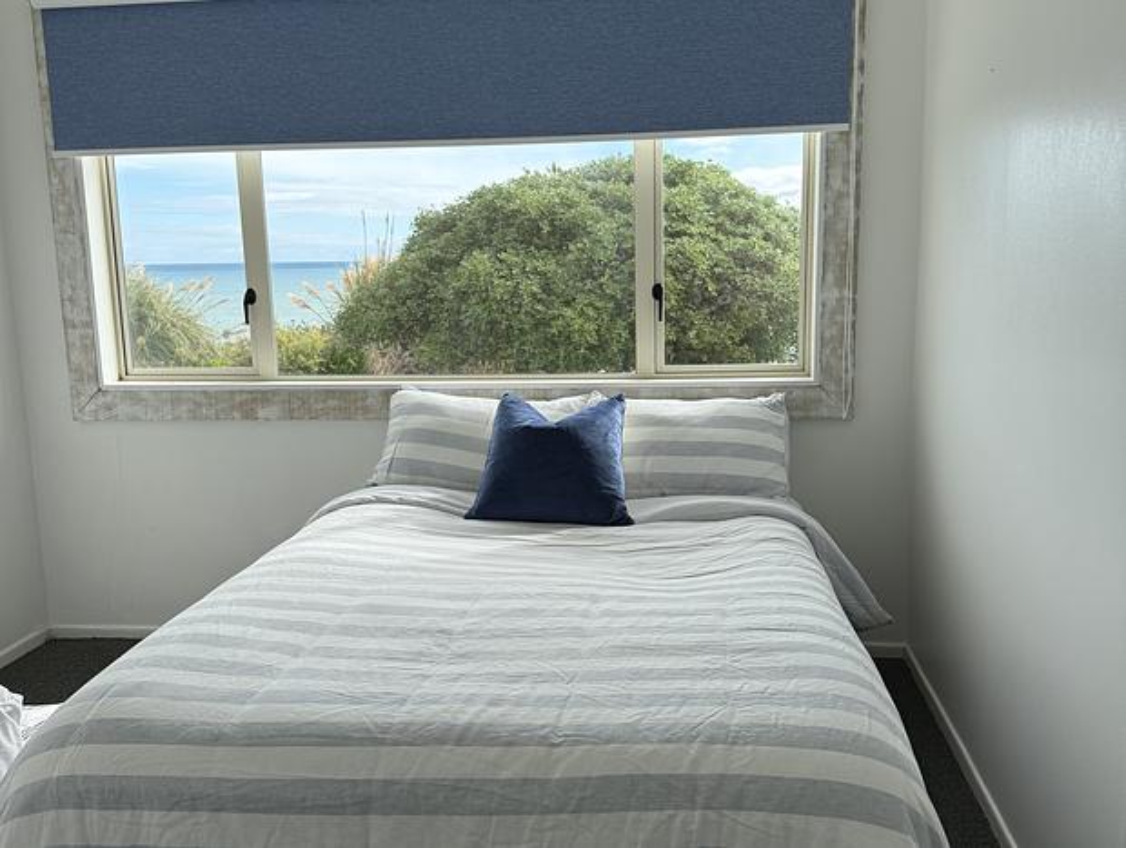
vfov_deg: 56.9
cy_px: 424
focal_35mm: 24
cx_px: 563
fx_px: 782
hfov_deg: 71.5
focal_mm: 6.76
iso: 100
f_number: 1.78
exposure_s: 1/2299
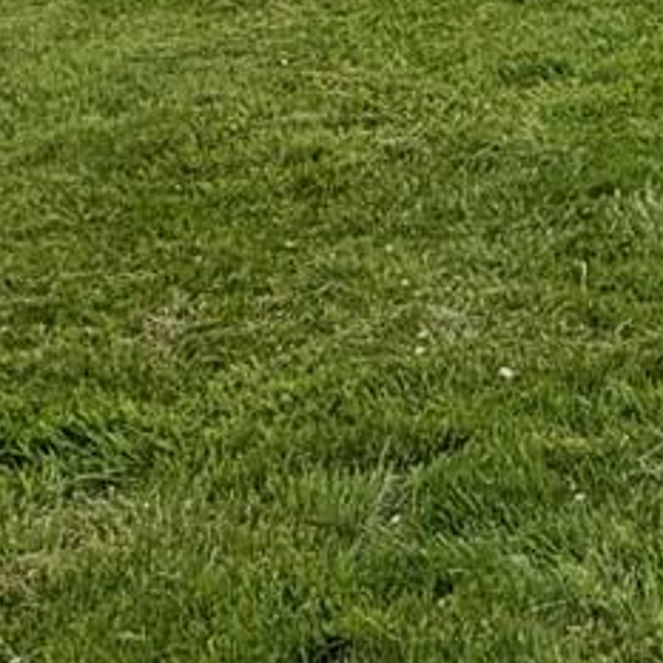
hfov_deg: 13.5
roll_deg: +0.6
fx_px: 2362
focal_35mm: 109
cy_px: -452
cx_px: 1363
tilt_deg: -1.2
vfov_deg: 14.4
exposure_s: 1/770
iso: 32
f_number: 2.2
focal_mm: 2.22
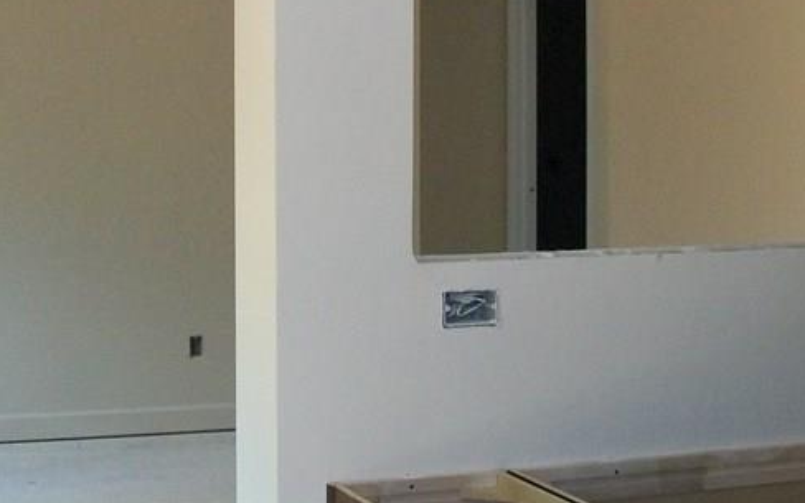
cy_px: 86
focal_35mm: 80
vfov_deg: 16.2
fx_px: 1755
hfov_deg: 25.7
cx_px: 285
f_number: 2.7
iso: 160
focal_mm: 6
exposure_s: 1/60
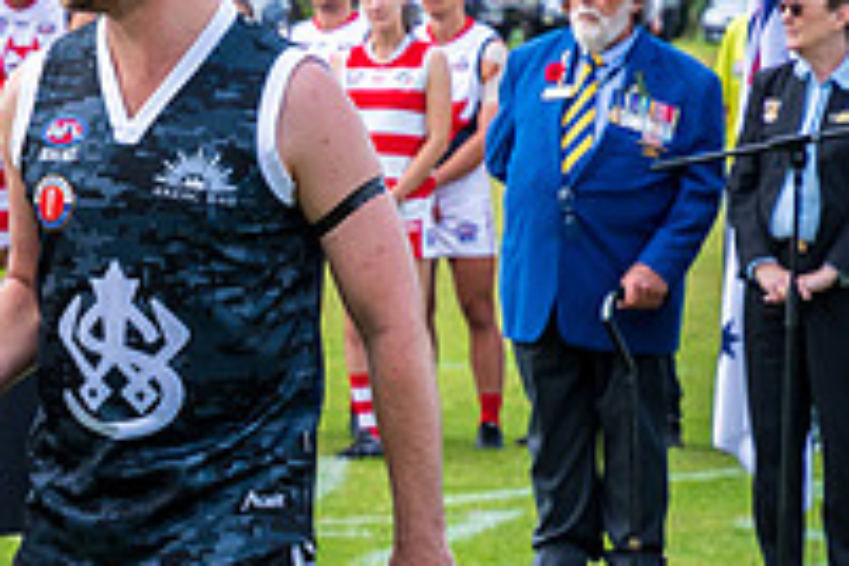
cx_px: -304
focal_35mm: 325
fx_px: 7664
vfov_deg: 4.2
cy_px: 467
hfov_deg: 6.3
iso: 400
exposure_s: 1/500
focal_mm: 75
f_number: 5.6
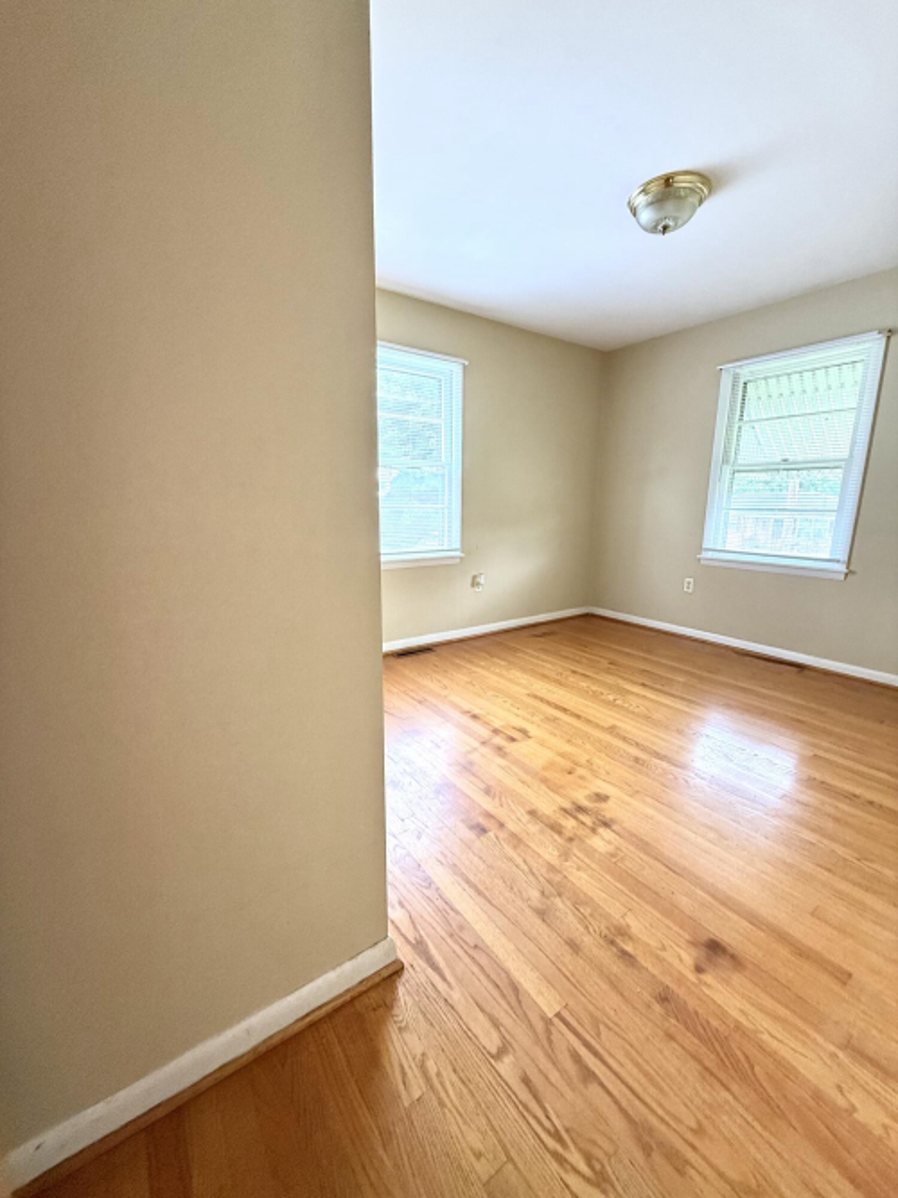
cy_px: 599
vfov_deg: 102.1
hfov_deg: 85.7
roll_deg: -0.6
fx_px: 484
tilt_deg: -10.5
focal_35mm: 14
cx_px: 449
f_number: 2.2
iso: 200
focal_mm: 2.22
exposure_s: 1/99
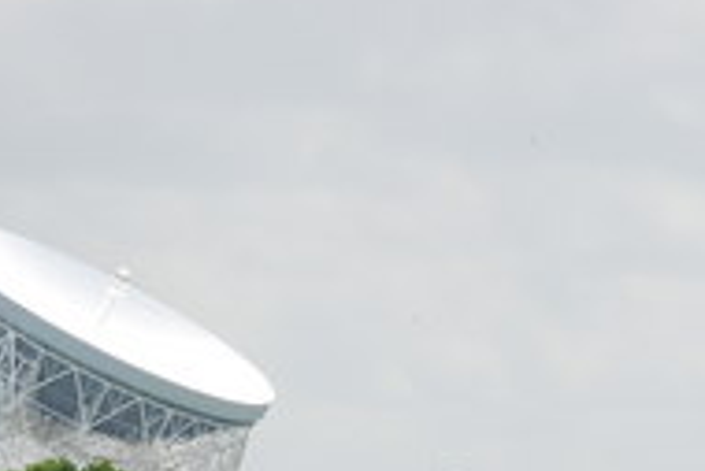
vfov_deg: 2.3
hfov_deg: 3.4
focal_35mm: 605
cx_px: 145
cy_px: 412
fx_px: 11857
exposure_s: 1/200
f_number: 10
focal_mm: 120
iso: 200
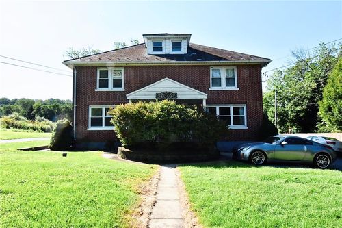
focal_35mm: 23
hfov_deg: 76.1
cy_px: 114
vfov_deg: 55.1
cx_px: 171
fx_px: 218
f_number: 20
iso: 8000
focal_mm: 23
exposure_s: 1/1600
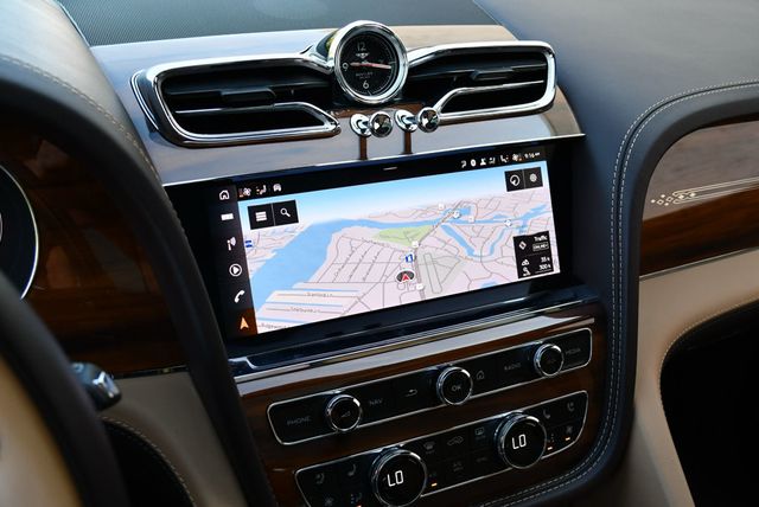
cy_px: 254
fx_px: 760
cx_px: 380
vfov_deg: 36.9
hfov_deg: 53.1
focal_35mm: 36
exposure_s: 1/250
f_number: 3.5
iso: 450
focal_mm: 18
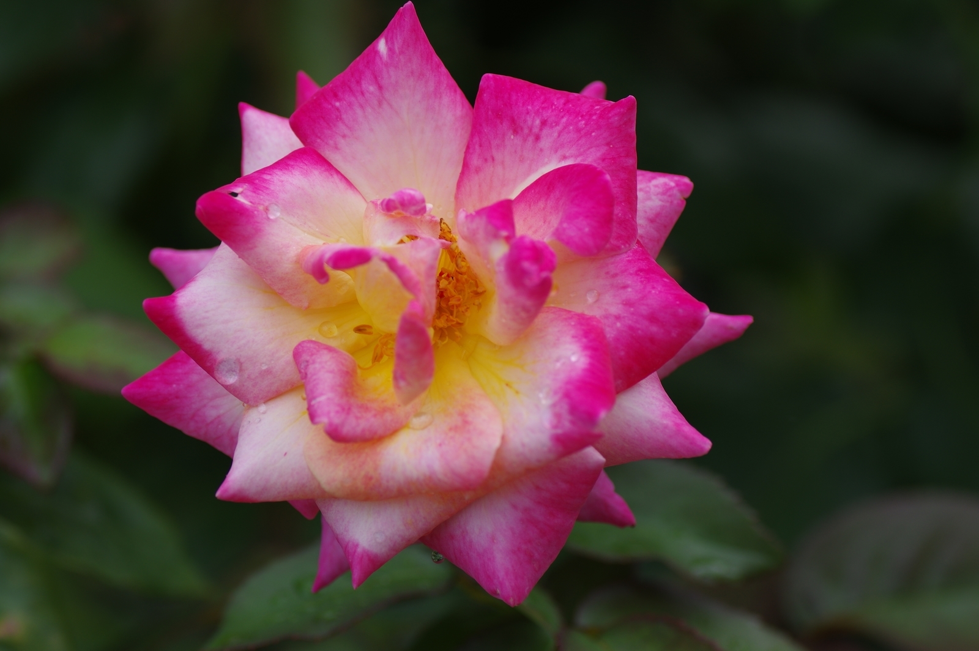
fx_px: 3668
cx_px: 490
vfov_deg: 10.1
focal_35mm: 135
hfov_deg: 15.2
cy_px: 326
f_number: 4
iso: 100
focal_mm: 90
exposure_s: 1/320
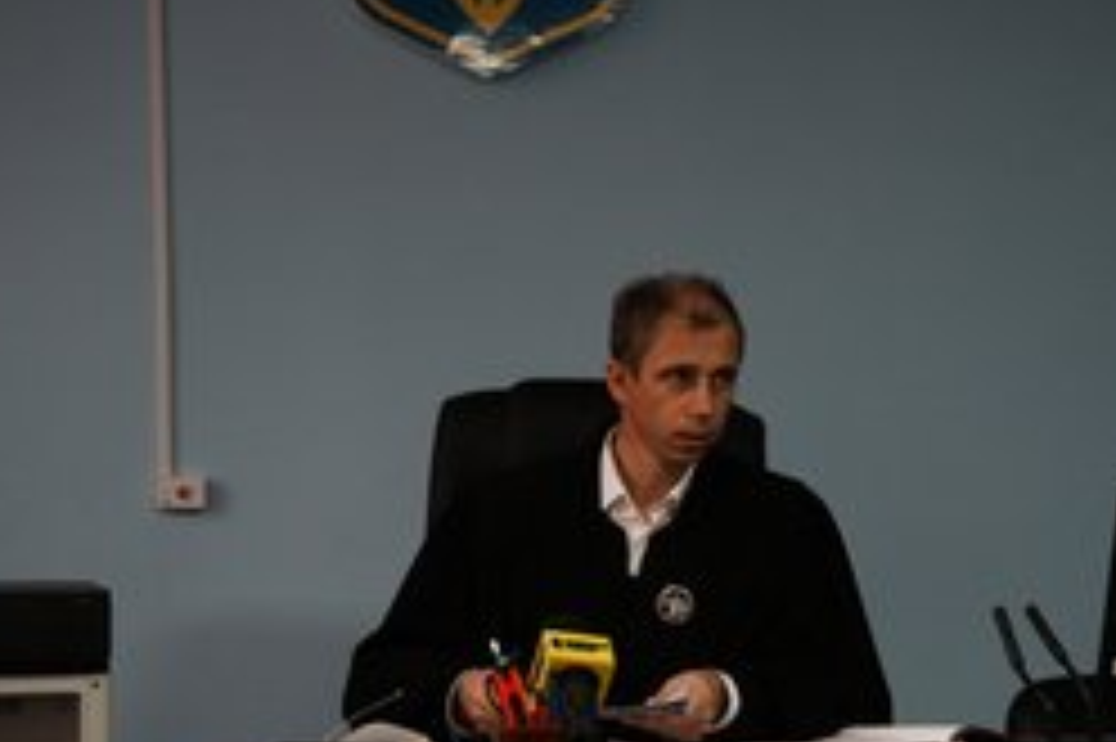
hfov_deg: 18.0
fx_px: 3501
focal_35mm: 113
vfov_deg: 12.1
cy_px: 524
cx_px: 860
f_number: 2.8
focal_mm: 70
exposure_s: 1/125
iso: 1250
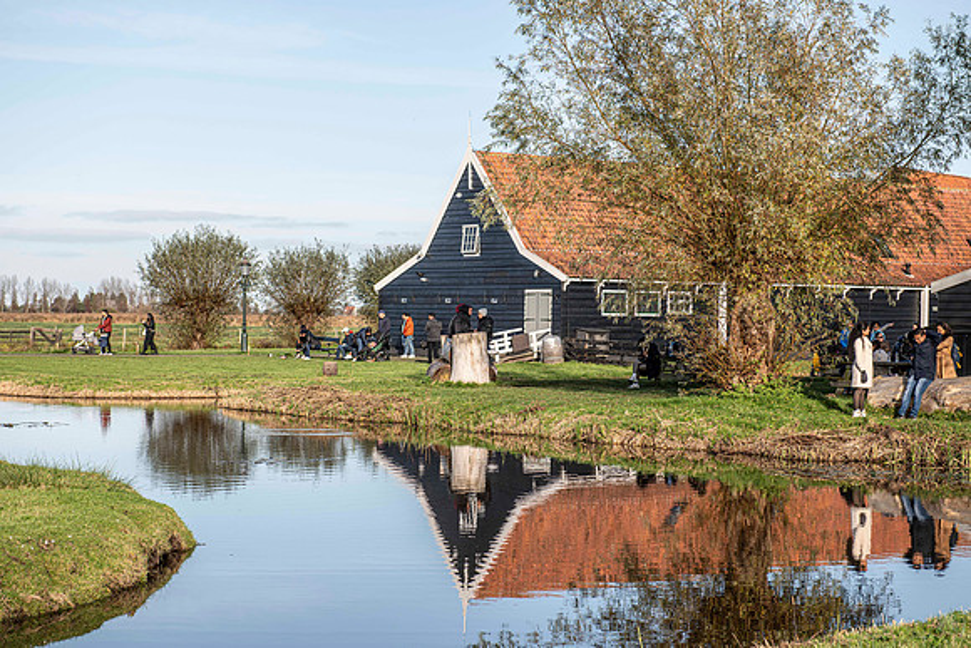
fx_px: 1987
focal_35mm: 74
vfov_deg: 18.5
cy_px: 337
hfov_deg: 27.5
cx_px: 466
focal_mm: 70
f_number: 5.6
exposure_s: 1/250
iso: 64
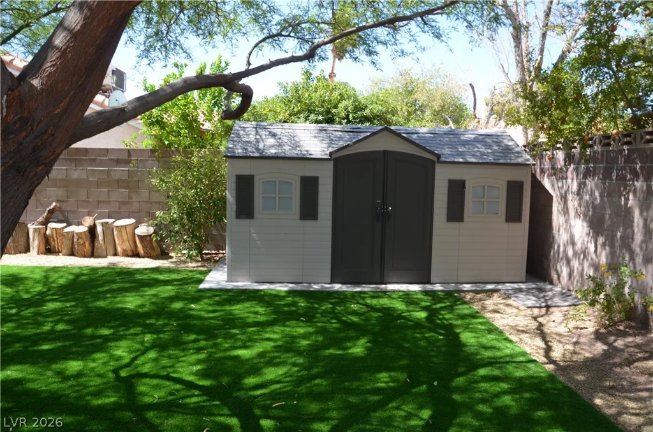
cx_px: 326
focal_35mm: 27
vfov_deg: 47.7
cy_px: 216
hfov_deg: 67.5
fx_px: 489
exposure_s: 1/200
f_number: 7.1
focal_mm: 18
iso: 200
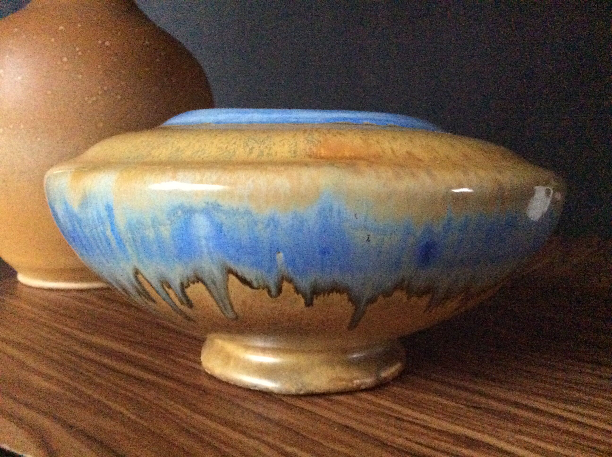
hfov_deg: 56.9
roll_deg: +0.2
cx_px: 306
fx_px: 565
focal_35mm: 32
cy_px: 228
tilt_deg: -7.1
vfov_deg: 44.1
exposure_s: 1/17
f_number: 2.4
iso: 800
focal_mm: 3.3
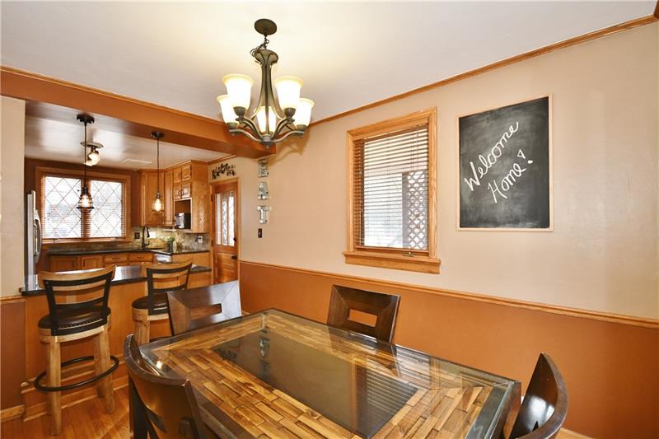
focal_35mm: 15
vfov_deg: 77.3
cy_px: 220
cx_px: 330
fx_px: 275
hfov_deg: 100.4
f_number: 4
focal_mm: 10
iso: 1000
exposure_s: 1/160
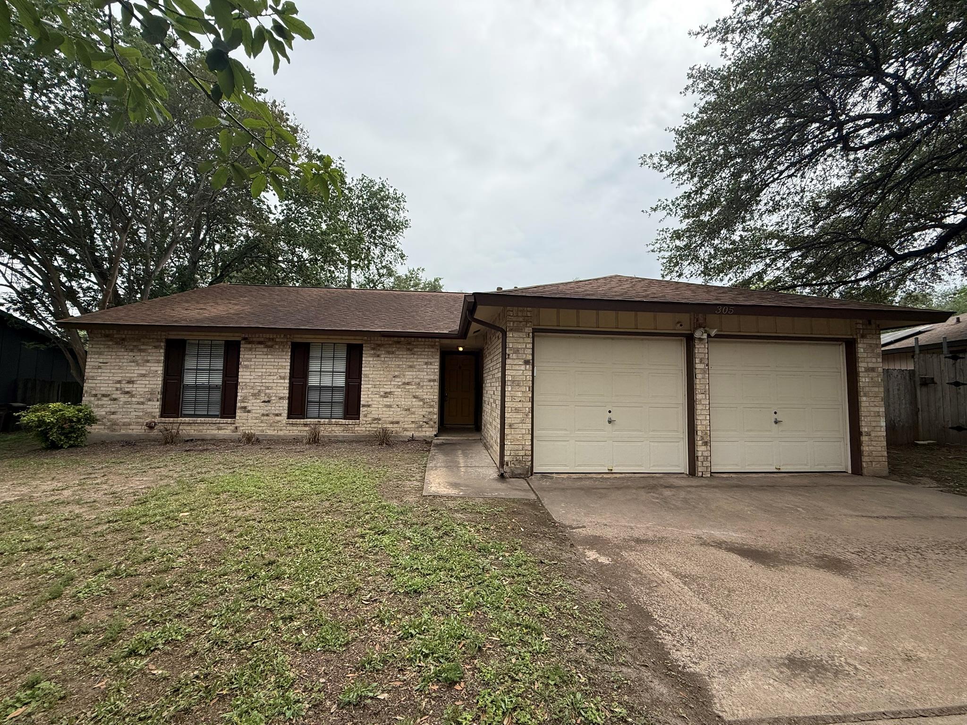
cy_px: 362
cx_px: 484
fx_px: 391
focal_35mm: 14
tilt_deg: +3.7
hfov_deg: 102.1
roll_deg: -1.3
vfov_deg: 85.7
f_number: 2.2
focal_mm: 2.22
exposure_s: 1/1399
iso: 64
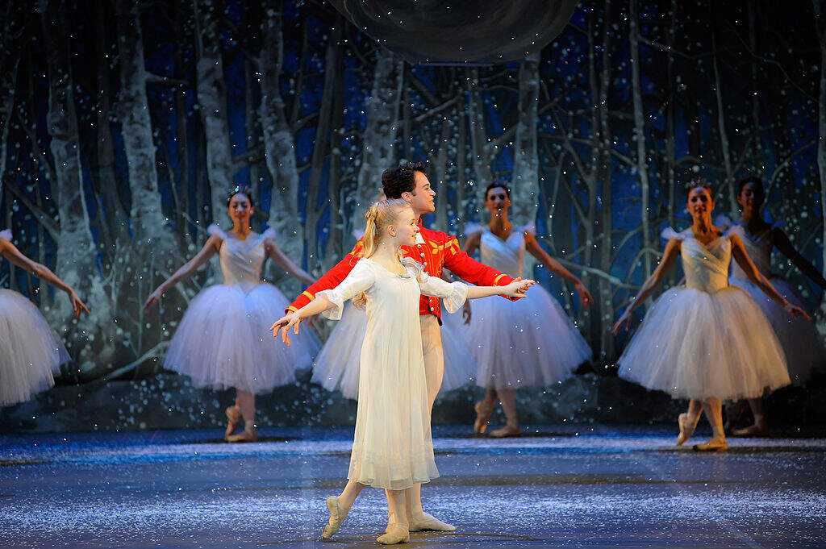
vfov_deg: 6.9
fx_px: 4585
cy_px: 274
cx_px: 413
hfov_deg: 10.3
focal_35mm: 200
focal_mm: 200
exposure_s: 1/500
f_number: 3.5
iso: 2000
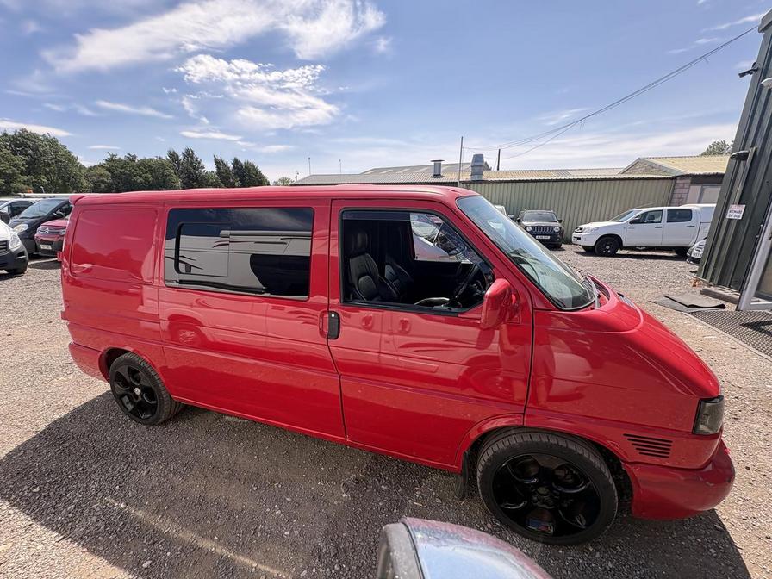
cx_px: 386
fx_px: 312
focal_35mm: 14
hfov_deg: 102.1
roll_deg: +1.4
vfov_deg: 85.7
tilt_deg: -14.5
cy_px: 290
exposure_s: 1/453
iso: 64
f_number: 2.2
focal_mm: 2.22
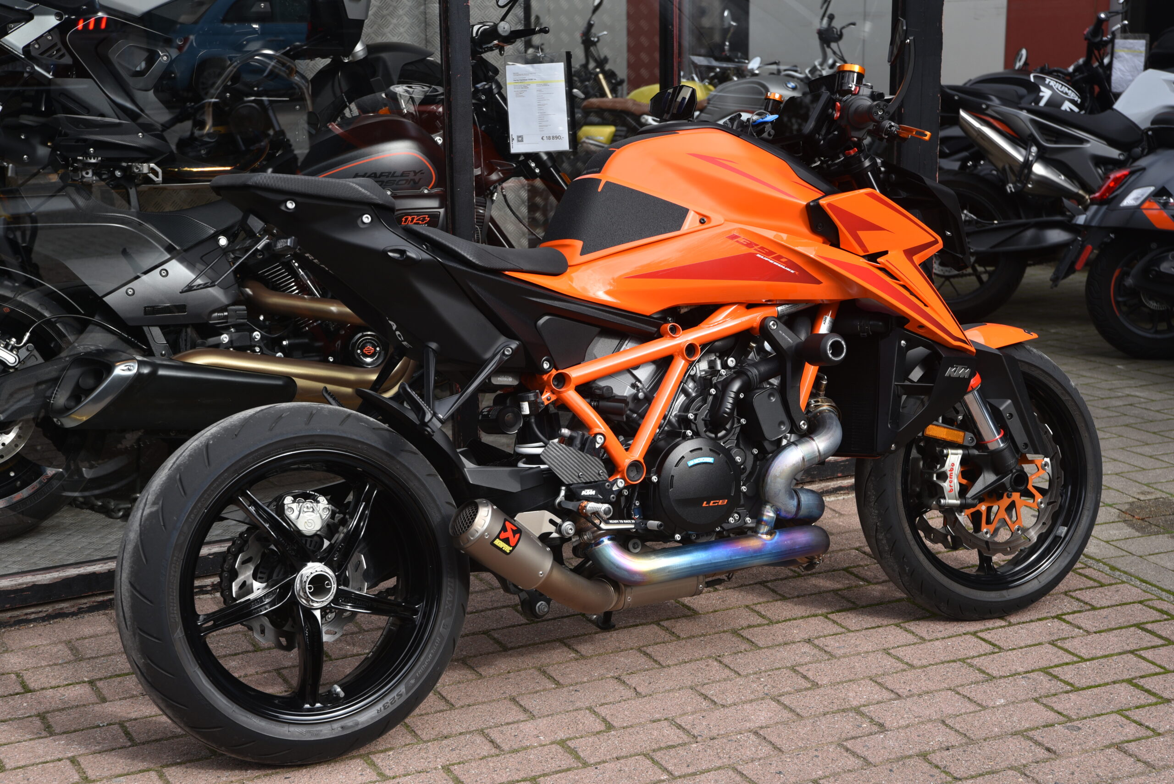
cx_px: 587
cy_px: 392
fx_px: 2023
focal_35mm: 62
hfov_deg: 32.4
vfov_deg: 21.9
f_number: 7.1
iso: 200
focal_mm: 62
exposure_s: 1/200
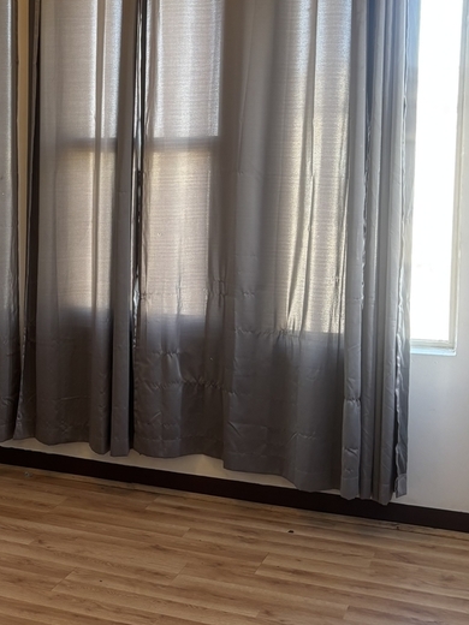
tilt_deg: -5.6
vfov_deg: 35.5
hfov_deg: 26.1
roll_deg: -0.1
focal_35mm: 54
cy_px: 269
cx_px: 44
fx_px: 976
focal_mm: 5.96
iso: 125
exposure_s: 1/60
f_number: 1.6
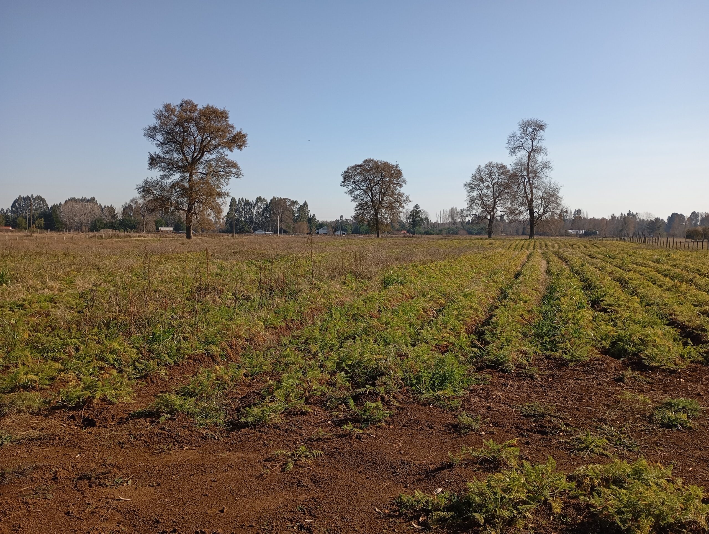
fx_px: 574
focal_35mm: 28
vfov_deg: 49.9
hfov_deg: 63.4
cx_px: 354
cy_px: 267
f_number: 1.8
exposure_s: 1/704
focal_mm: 4.27
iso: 100
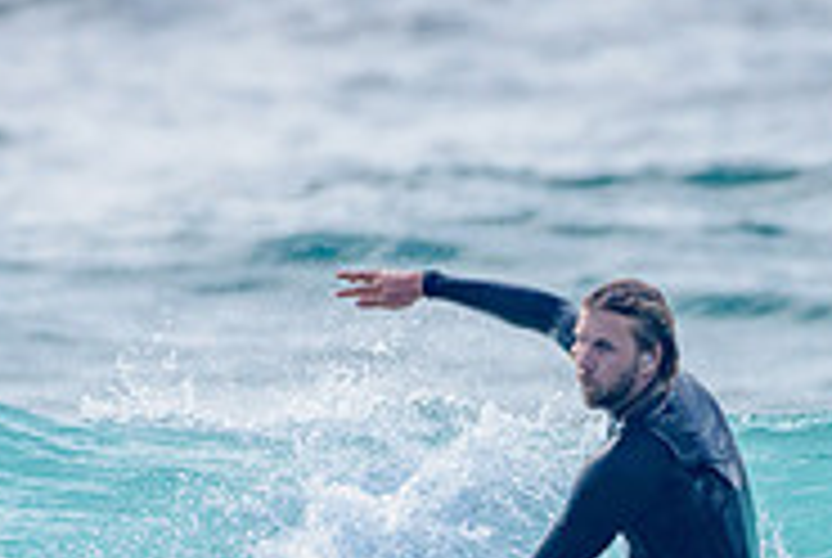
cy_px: 453
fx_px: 44374
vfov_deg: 0.7
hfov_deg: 1.1
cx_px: 513
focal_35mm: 1917
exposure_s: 1/2000
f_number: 5.6
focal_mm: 500
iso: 220
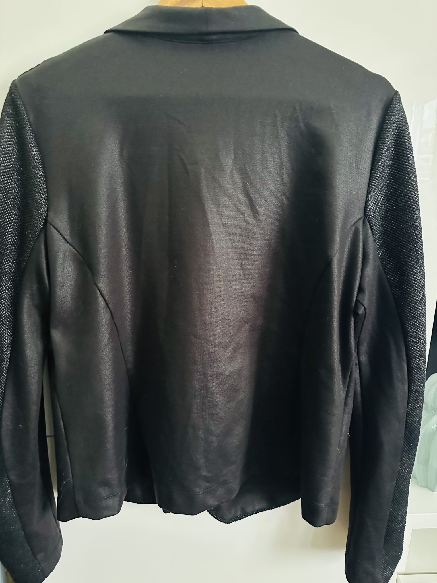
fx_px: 404
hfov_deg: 56.8
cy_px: 292
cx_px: 218
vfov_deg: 71.6
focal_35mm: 24
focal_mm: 6.86
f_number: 1.78
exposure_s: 1/30
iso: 1250
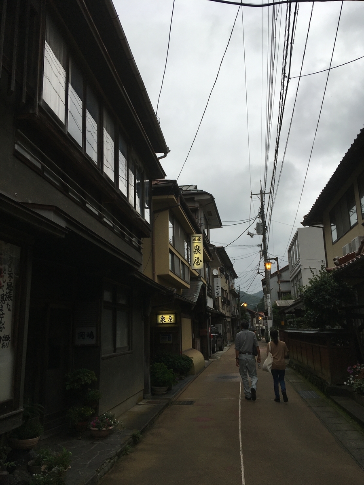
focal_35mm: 29
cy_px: 242
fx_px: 407
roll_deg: +1.9
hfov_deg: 48.2
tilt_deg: +12.2
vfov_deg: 61.7
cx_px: 182
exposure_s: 1/274
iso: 25
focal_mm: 4.15
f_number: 2.2
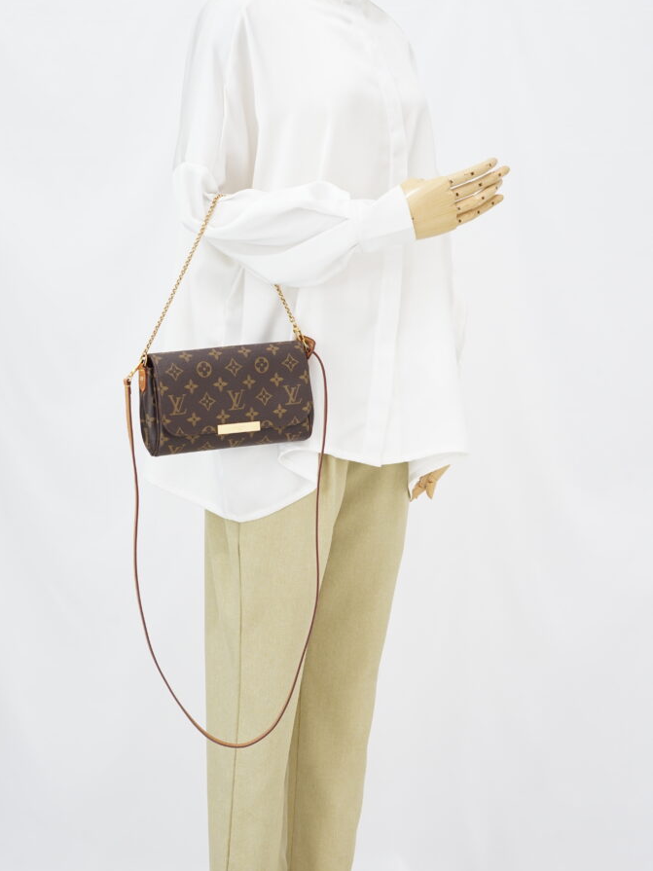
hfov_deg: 26.6
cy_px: 472
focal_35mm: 55
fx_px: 1384
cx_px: 322
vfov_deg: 34.9
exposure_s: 1/8
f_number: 6.3
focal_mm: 50
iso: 640
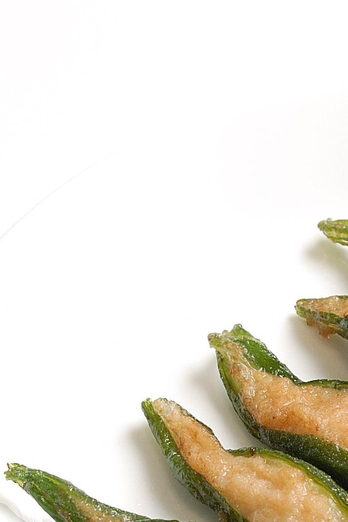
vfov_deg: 10.8
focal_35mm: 190
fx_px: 2756
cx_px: 308
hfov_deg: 7.2
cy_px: 452
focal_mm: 38
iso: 320
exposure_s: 1/60
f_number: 7.1
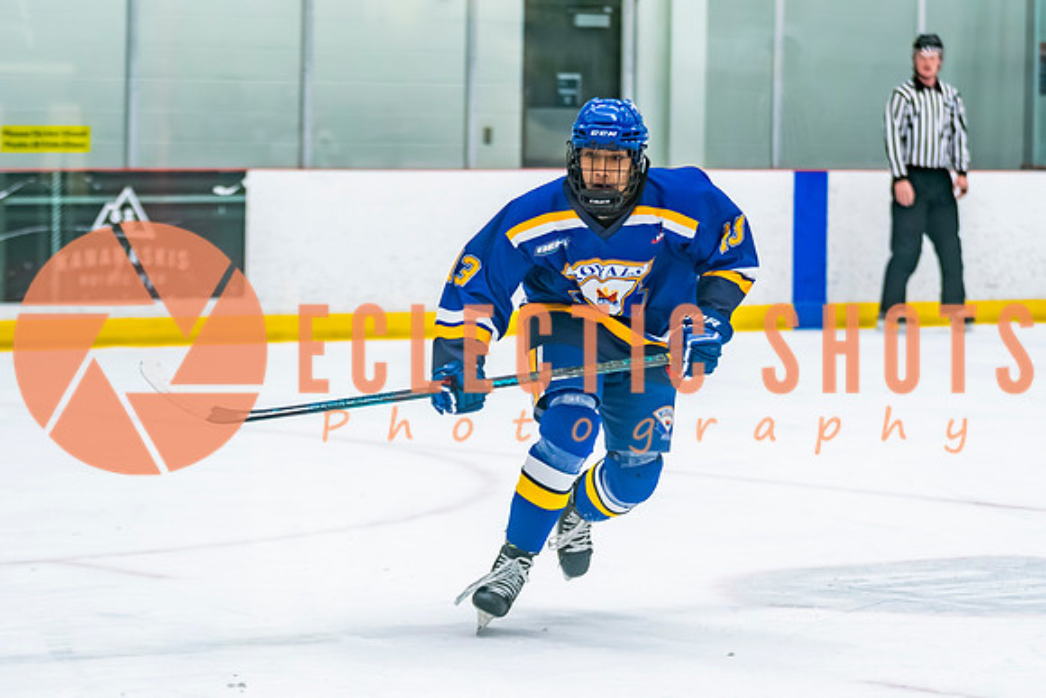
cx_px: 630
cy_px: 285
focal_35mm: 168
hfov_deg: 12.3
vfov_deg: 8.2
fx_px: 4869
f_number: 2.8
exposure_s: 1/640
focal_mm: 100
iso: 2000
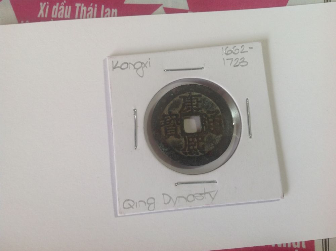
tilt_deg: -82.6
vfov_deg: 40.6
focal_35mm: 35
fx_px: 339
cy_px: 126
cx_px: 168
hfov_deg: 52.7
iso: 50
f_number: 2.4
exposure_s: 1/40
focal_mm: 4.28
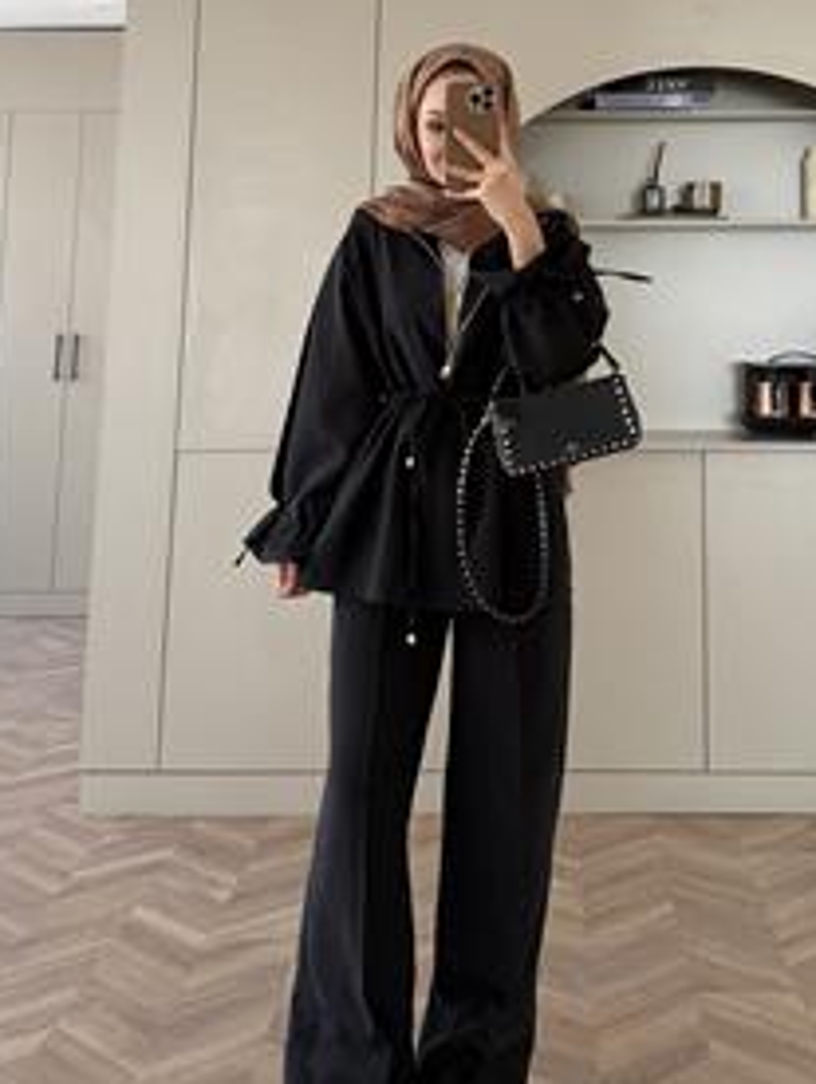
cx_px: 501
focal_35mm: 36
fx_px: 1129
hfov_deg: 39.5
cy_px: 455
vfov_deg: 51.1
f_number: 1.78
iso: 100
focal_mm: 6.76
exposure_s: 1/121
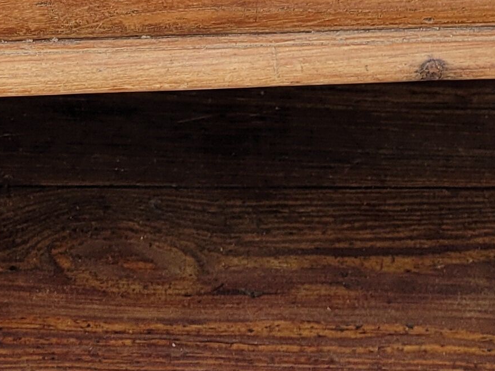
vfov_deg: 11.2
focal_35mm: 120
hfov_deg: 16.4
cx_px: 184
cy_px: -374
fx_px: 1715
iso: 40
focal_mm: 5.4
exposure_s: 1/742
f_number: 1.8
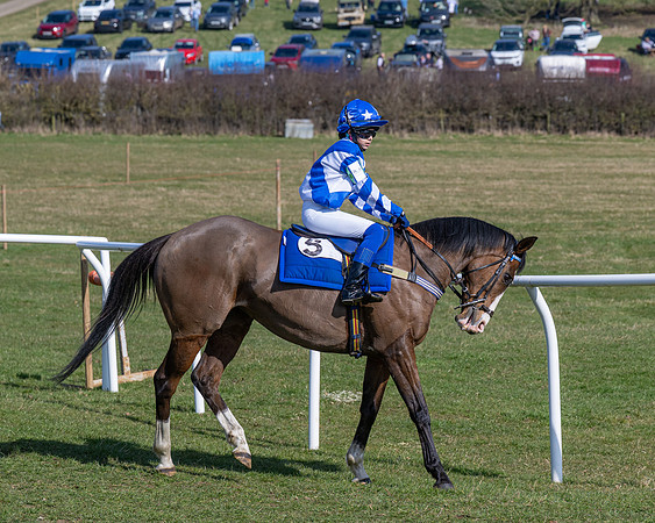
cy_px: 262
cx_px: 393
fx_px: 3276
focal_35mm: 169
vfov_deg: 9.1
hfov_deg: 11.4
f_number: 5
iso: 200
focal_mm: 100
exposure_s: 1/1600
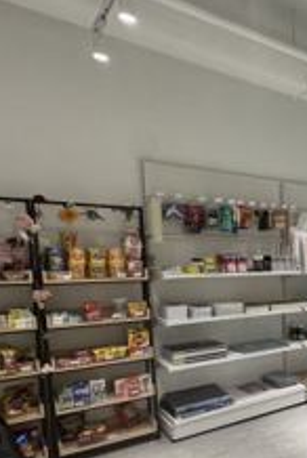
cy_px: 303
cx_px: 364
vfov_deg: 57.5
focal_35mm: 32
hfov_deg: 33.8
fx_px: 408
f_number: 2.2
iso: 320
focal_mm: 2.22
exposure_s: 1/100
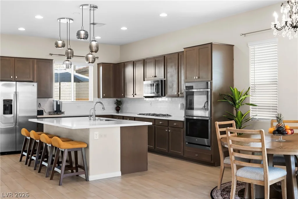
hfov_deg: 49.5
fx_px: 323
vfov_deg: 34.2
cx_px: 149
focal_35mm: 39
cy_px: 100
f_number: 8
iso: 400
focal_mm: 26
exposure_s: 1/20
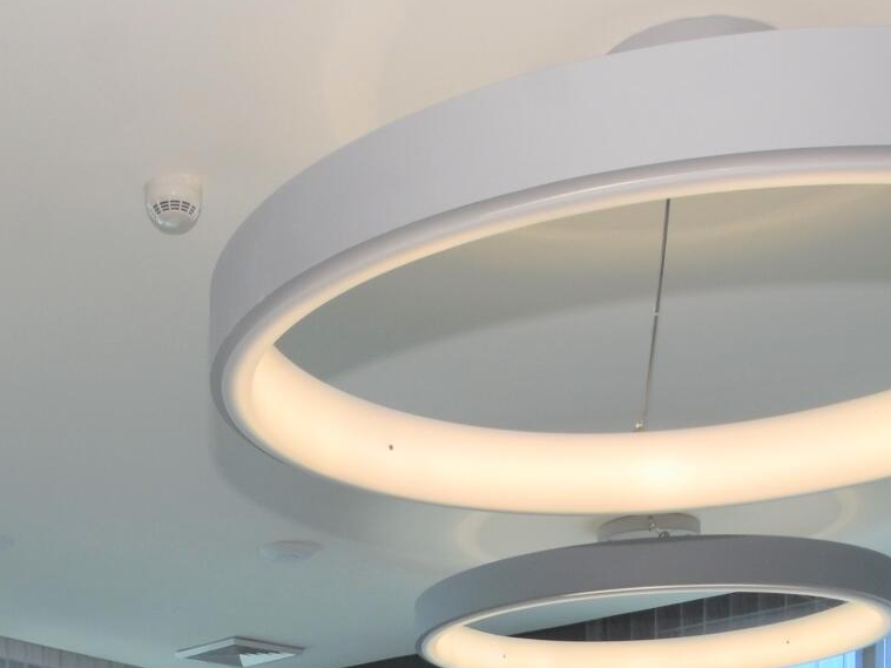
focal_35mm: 57
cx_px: 269
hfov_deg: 33.4
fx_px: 1467
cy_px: 964
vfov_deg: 21.9
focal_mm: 10
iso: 200
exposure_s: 1/200
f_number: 7.1
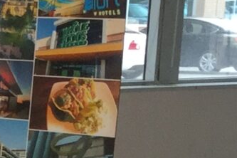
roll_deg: -0.6
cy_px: 345
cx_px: -376
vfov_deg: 5.4
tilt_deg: -12.6
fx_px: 1633
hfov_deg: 7.6
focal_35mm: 248
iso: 50
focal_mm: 3.3
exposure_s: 1/30
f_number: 2.4
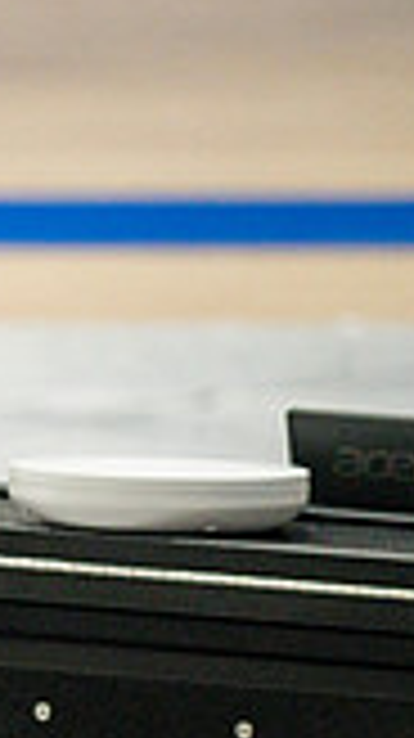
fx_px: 10169
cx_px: -846
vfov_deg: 4.2
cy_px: 457
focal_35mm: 520
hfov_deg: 2.3
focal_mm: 140
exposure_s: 1/500
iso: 5600
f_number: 4
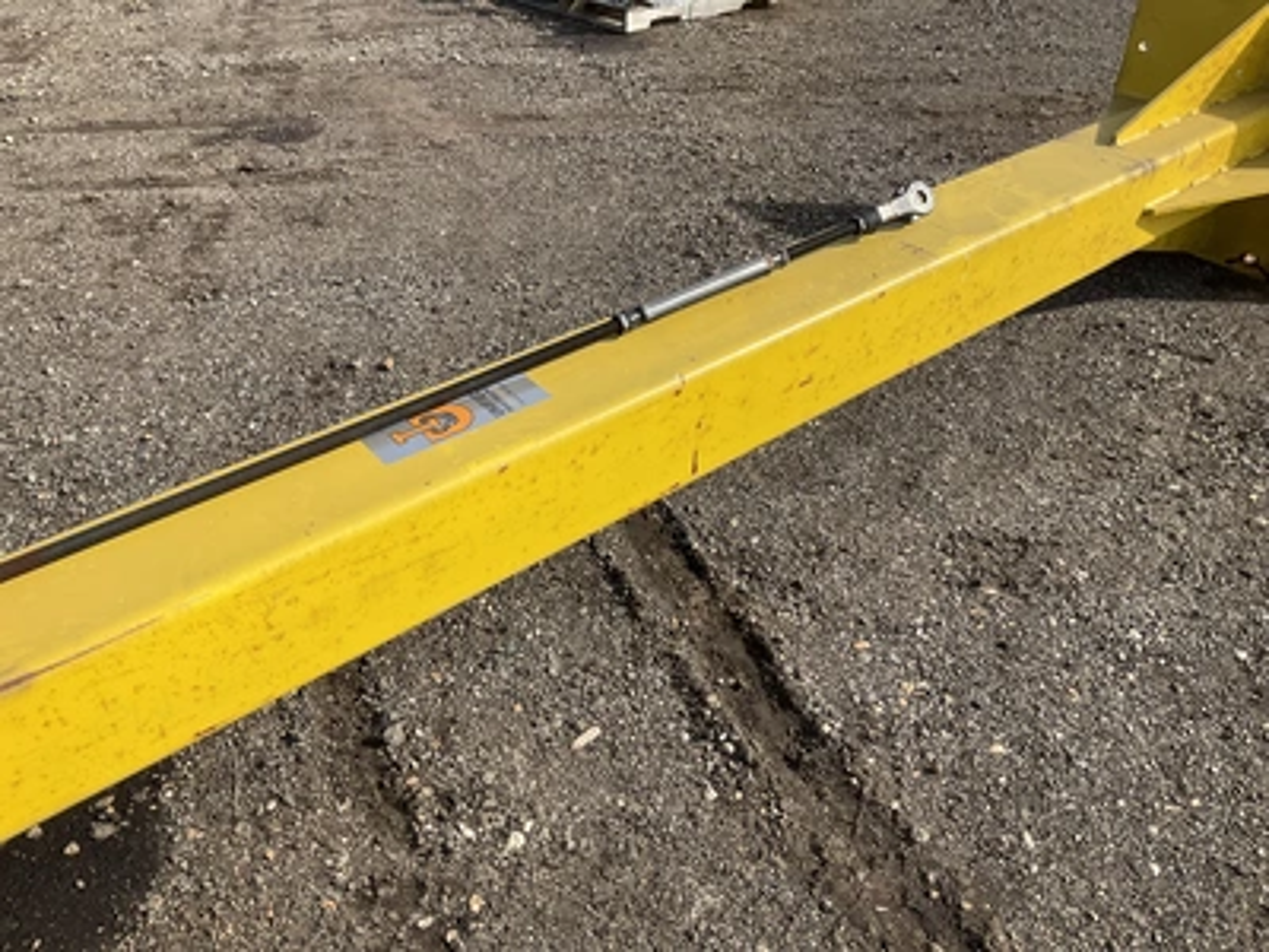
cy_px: 476
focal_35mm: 29
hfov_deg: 61.7
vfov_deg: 48.2
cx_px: 634
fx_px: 1063
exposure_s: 1/1279
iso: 25
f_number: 1.8
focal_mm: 3
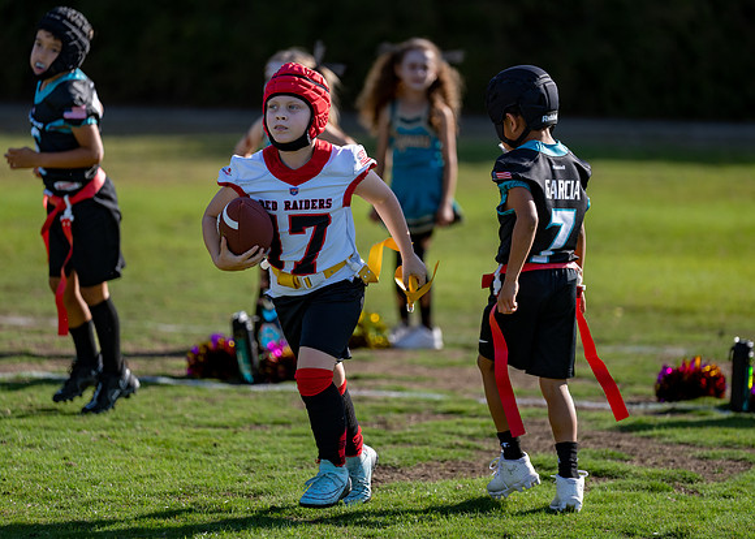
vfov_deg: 6.9
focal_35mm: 208
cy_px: 259
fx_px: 4452
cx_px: 357
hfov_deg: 9.7
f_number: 2.8
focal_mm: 188
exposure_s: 1/1600
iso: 100
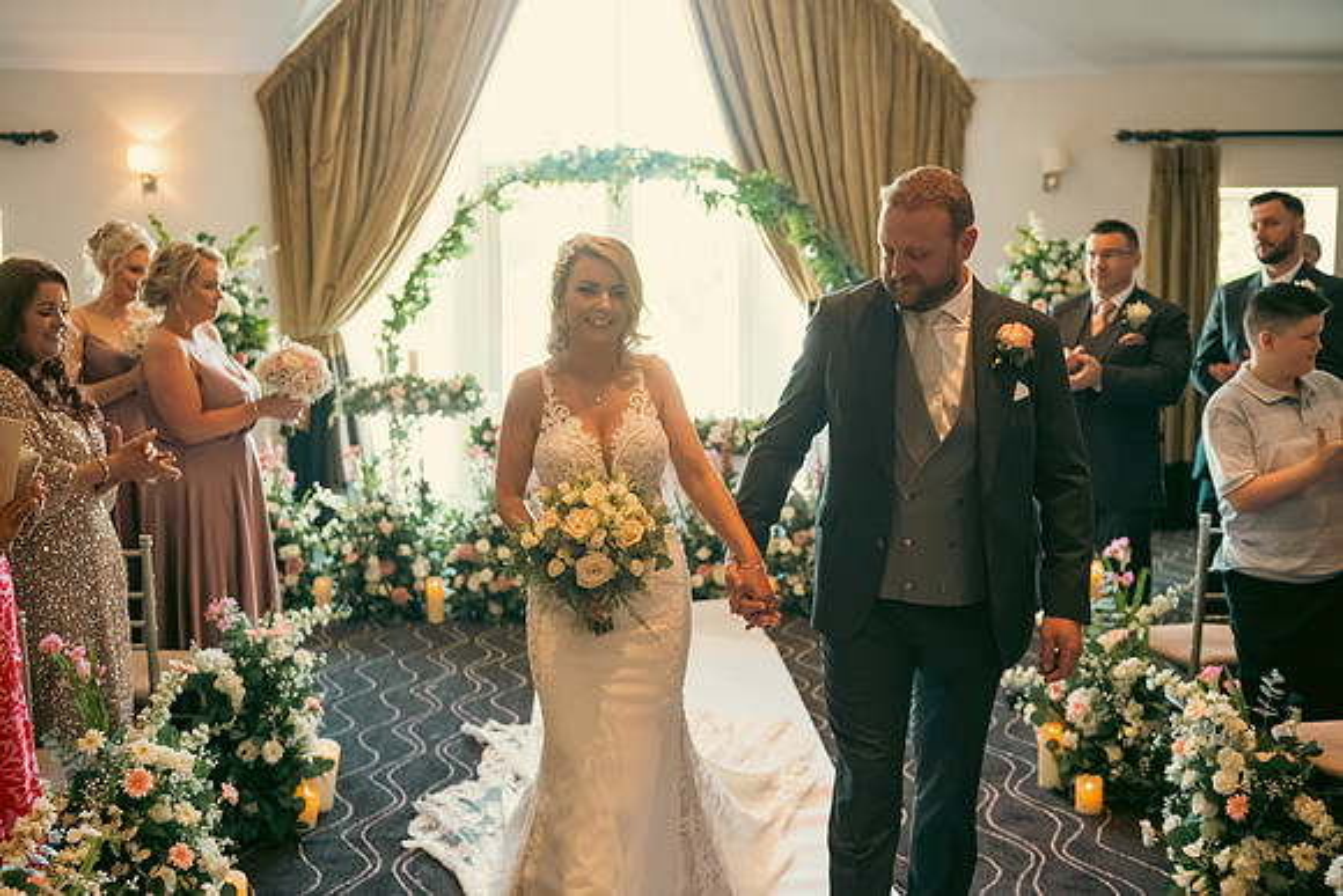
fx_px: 1493
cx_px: 672
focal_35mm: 40
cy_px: 448
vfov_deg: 33.4
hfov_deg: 48.4
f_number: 3.5
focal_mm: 40
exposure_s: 1/160
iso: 1600
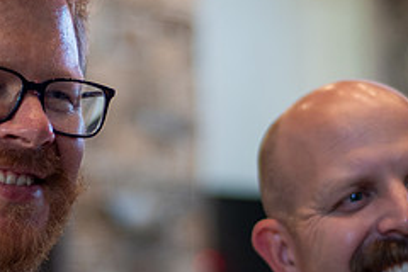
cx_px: 163
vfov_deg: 7.6
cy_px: 195
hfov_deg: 11.4
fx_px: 2051
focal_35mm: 181
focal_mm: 50
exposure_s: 1/80
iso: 280
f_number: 1.8
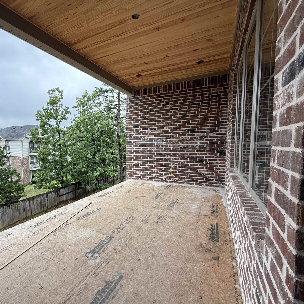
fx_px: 169
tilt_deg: -3.9
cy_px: 155
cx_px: 129
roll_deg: -1.1
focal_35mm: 17
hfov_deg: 83.4
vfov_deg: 84.0
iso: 64
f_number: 2.2
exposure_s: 1/351
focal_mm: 2.22
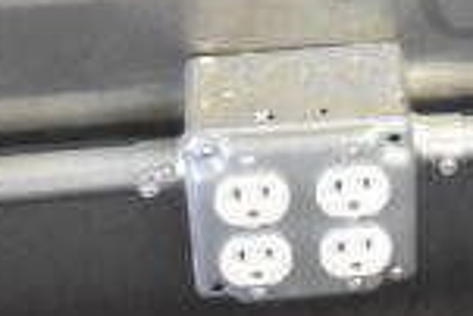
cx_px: 558
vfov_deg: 10.0
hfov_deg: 14.9
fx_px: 1749
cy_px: -180
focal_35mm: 133
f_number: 3.8
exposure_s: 1/40
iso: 10000
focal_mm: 22
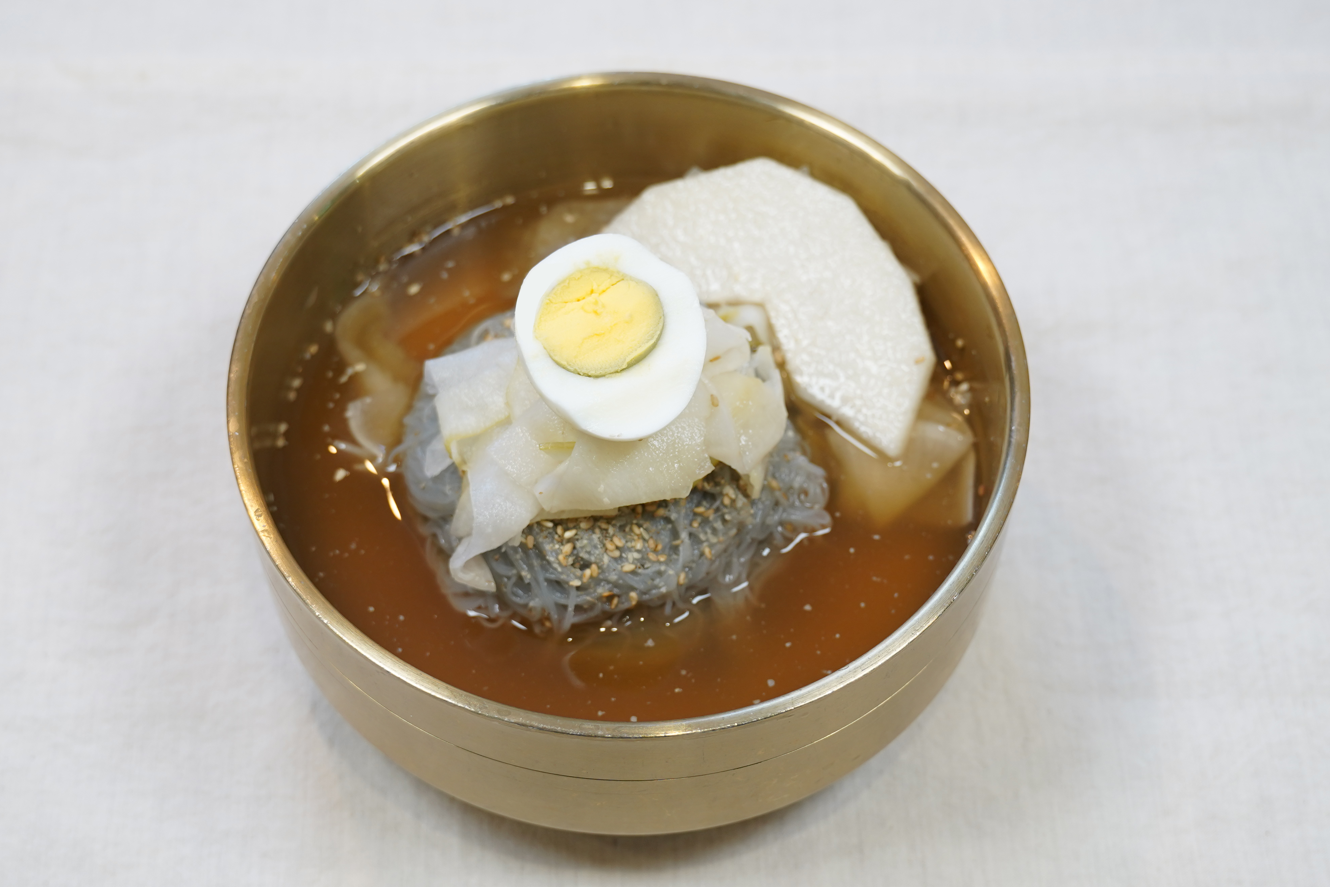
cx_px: 665
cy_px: 444
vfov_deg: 22.3
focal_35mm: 61
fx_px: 2253
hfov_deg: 32.9
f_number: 4
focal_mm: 41
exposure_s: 1/100
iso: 400
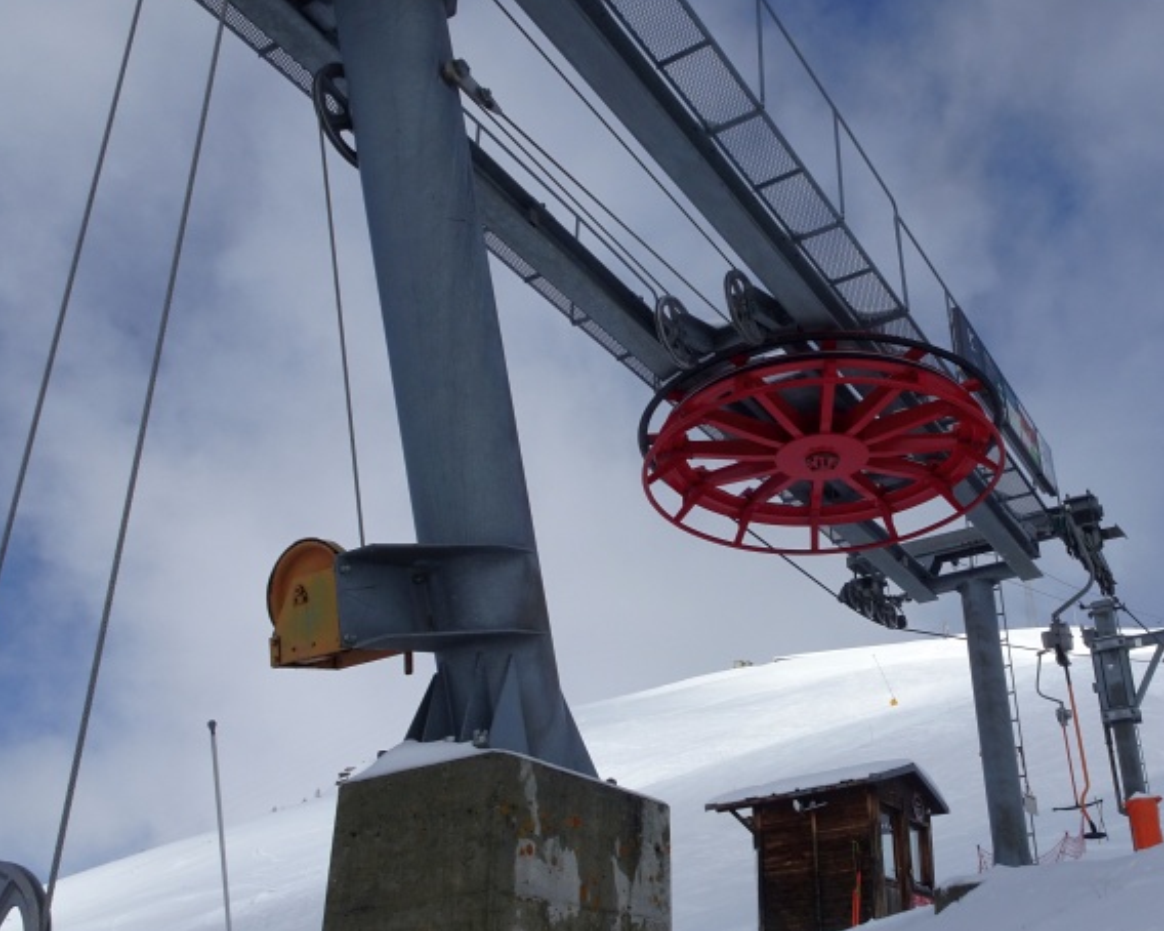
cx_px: 771
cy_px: 543
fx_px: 1136
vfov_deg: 44.4
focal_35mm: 33
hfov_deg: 53.2
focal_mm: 4.1
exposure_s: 1/2000
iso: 80
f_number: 3.5
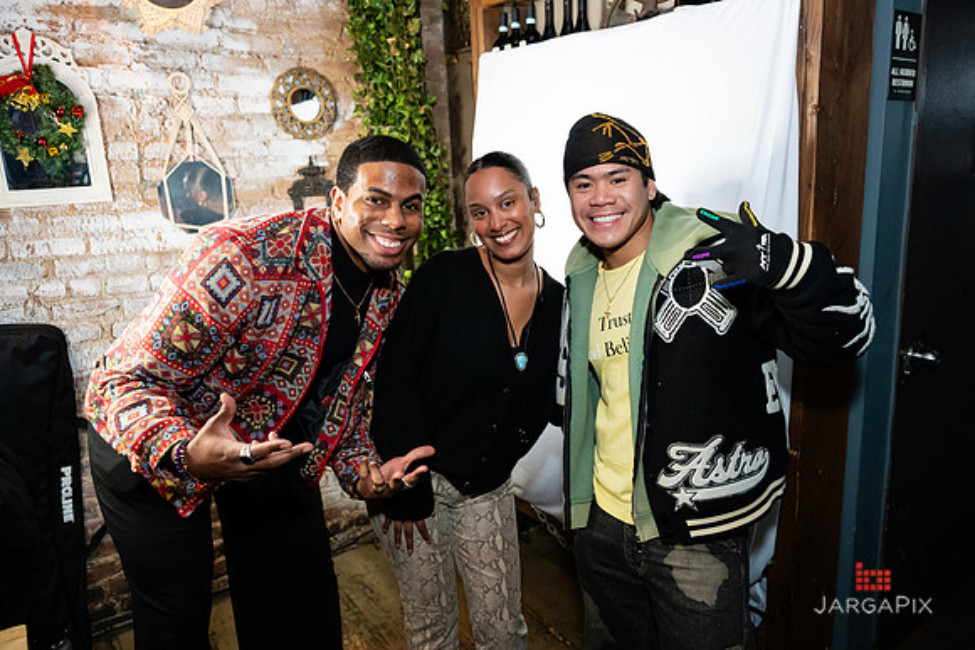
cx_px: 511
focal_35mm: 26
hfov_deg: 69.3
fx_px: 705
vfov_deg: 49.5
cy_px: 309
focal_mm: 24
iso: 3200
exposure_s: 1/100
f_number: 3.2
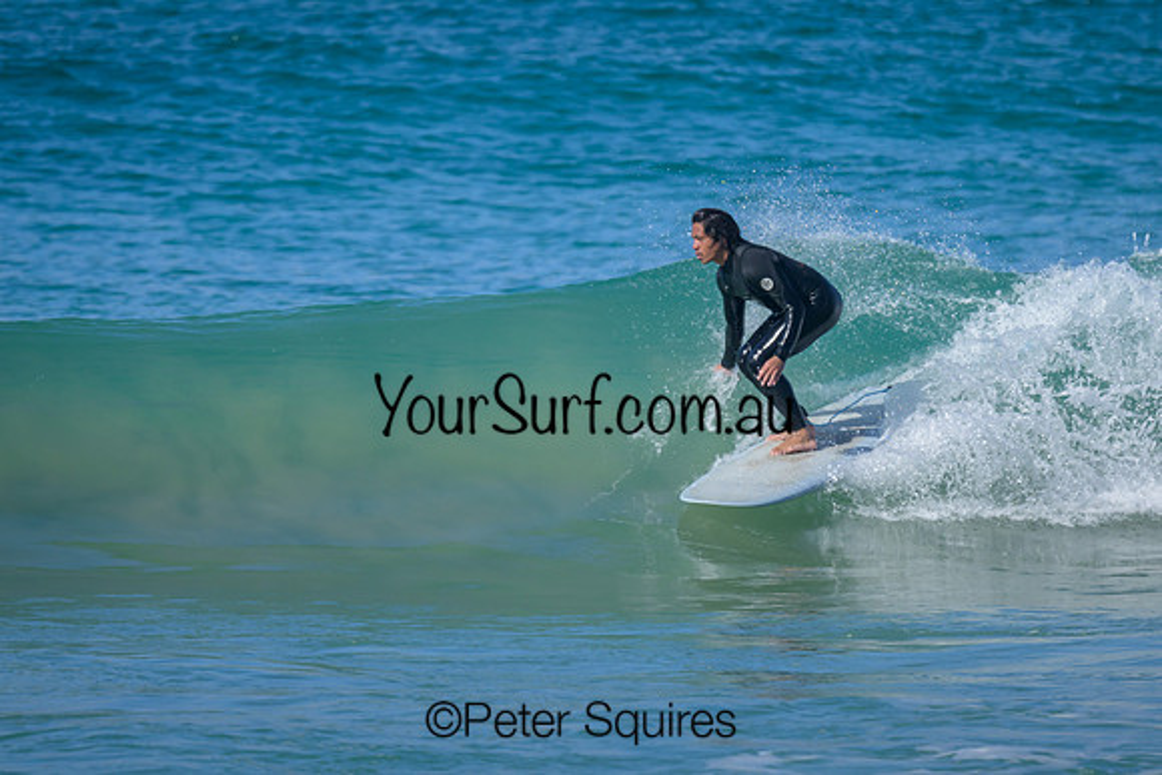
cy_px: 327
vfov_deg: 1.3
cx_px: 657
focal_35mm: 1099
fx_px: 35469
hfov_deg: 1.9
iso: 450
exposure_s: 1/2000
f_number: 6.3
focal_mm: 800
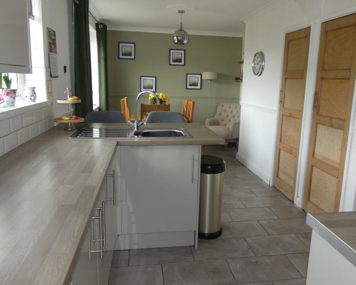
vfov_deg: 51.5
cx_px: 193
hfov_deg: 62.1
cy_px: 135
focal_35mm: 28
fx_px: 295
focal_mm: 3.6
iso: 100
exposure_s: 1/60
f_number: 2.8
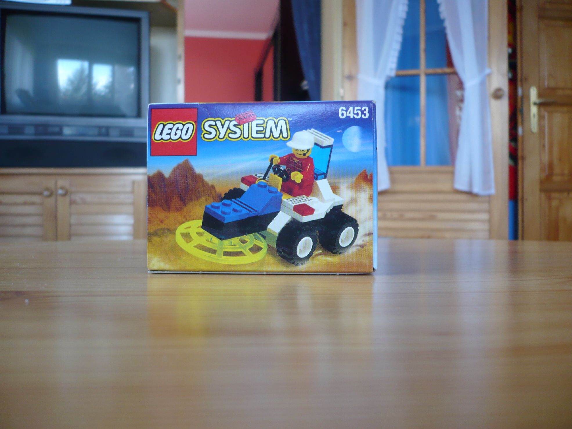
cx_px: 286
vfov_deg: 40.7
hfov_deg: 52.6
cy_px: 214
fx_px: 578
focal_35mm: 35
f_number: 2.8
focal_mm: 5.8
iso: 100
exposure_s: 1/25
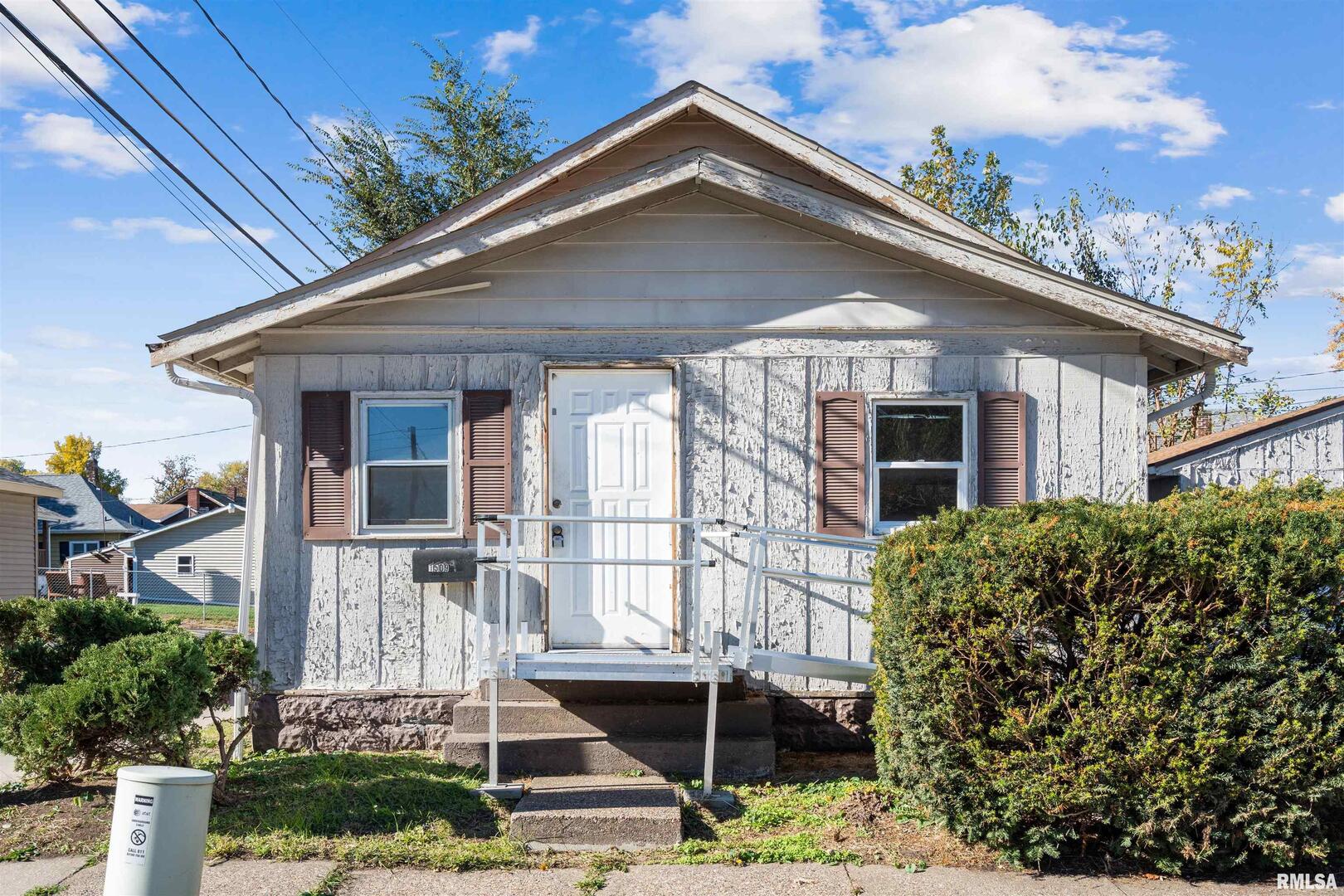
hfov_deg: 57.2
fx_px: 1232
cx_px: 672
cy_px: 448
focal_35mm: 33
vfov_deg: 40.0
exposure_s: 1/640
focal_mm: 33
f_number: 9
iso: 400
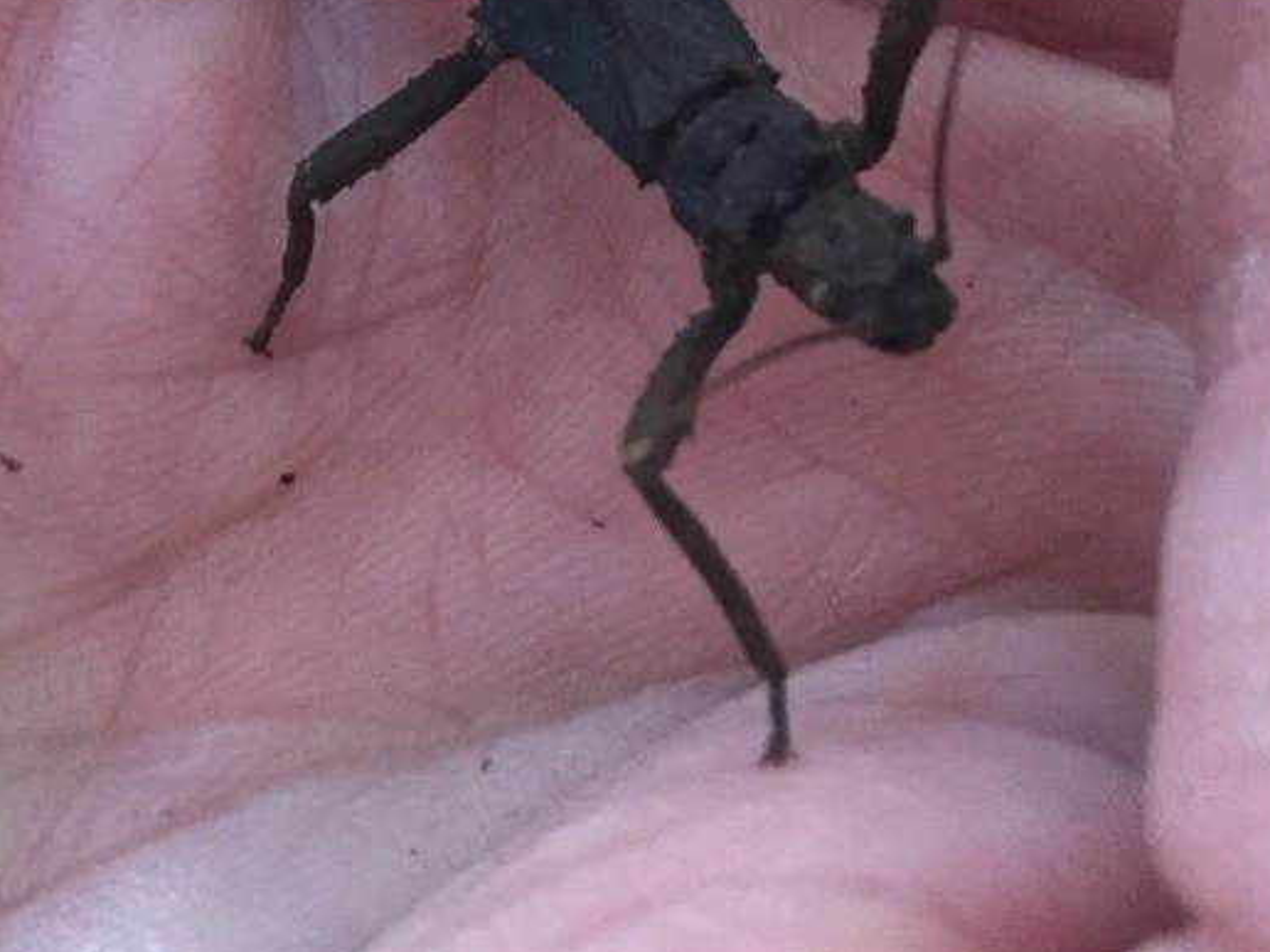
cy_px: -482
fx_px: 2752
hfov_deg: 25.4
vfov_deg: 17.6
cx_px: 204
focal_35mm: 75
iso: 250
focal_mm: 4.15
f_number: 2.2
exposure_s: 1/33
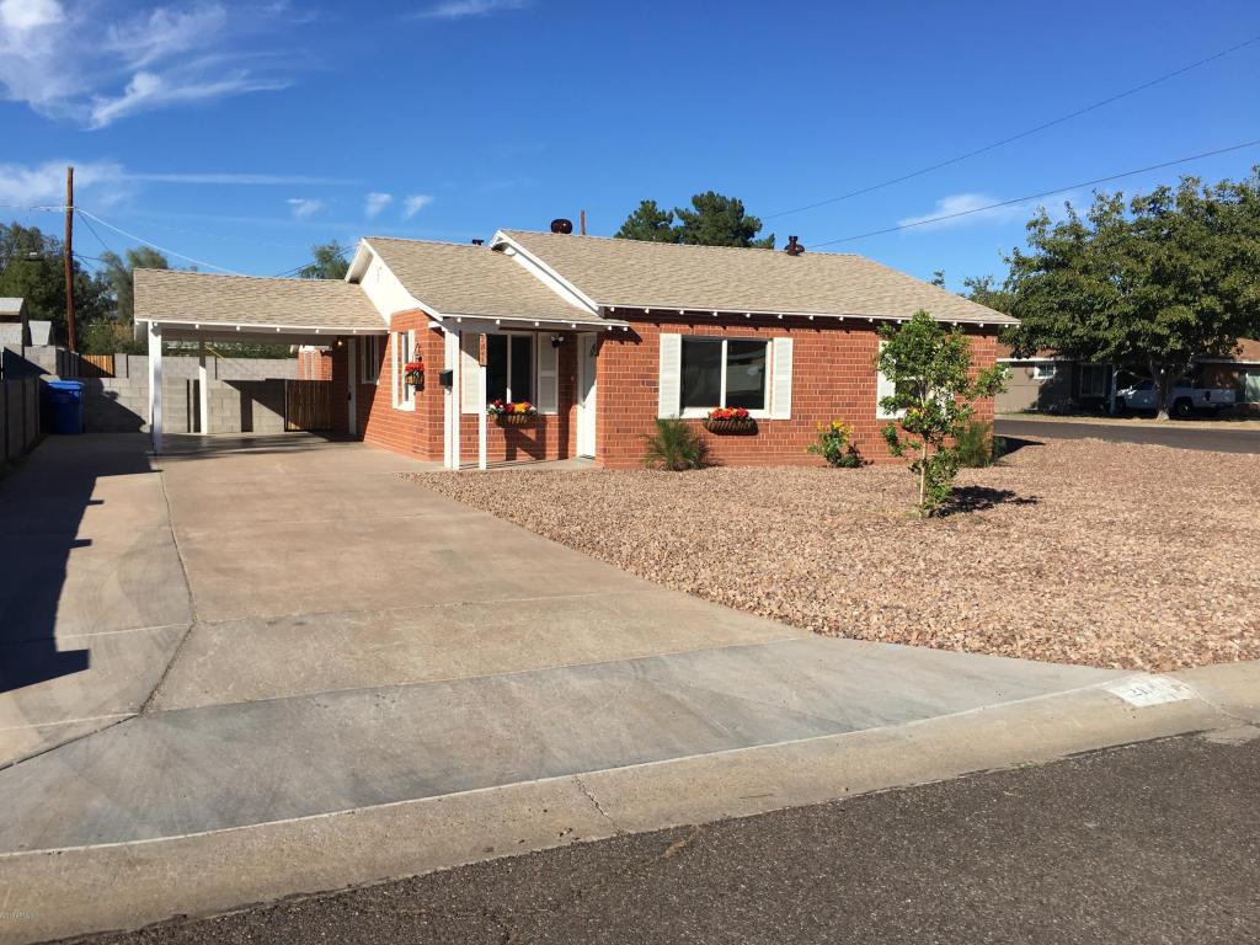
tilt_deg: -3.6
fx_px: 1056
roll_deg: -1.7
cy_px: 472
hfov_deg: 61.7
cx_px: 630
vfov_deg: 48.2
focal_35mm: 29
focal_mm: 4.15
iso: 25
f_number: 2.2
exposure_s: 1/2137
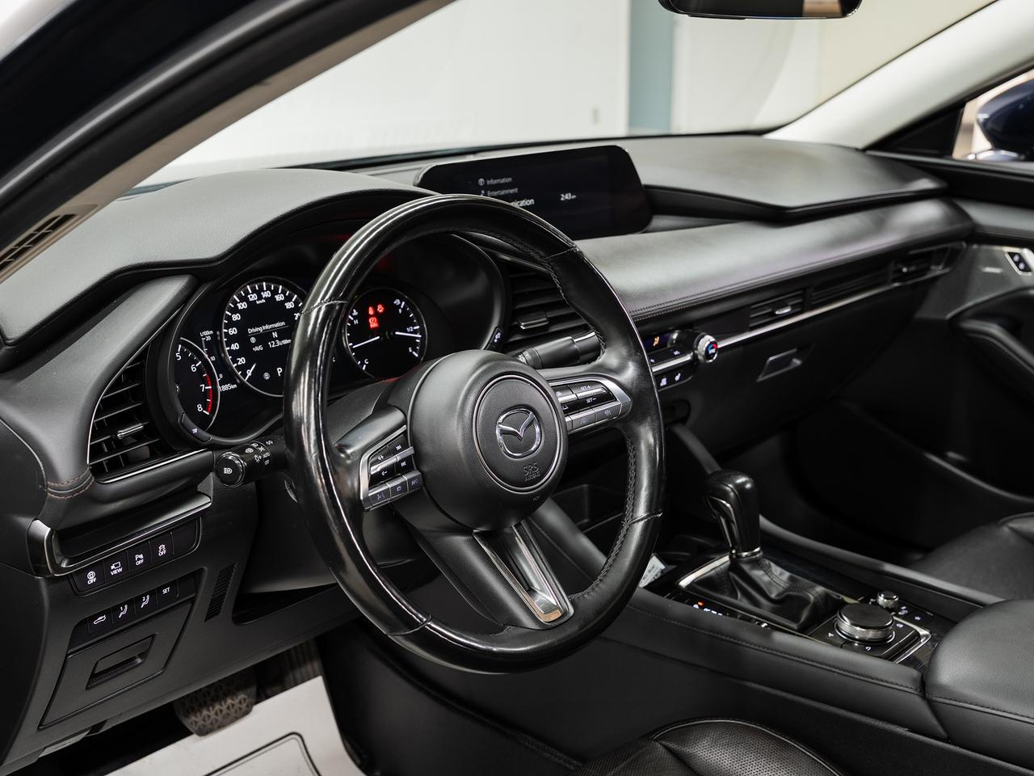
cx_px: 517
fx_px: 1221
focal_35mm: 41
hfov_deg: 45.9
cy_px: 388
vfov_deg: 35.2
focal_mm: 37.8
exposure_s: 1/1.25
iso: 100
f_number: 5.6
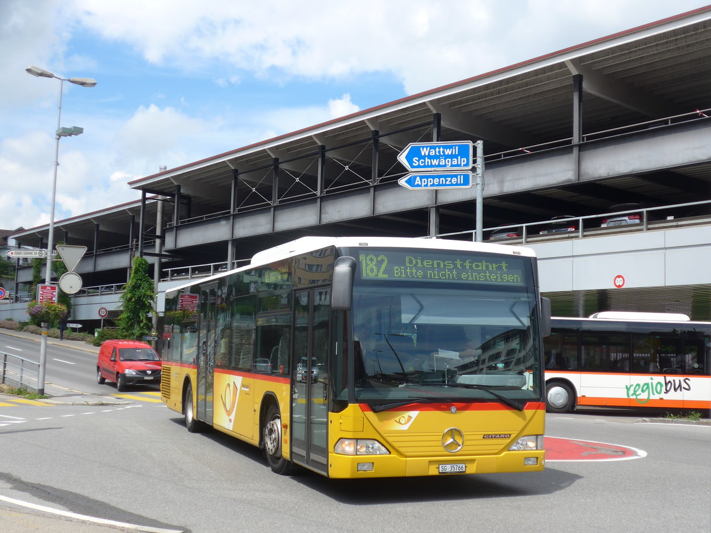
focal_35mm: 46
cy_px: 266
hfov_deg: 41.2
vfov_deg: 31.5
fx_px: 945
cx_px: 356
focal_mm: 9.5
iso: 80
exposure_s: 1/1000
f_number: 3
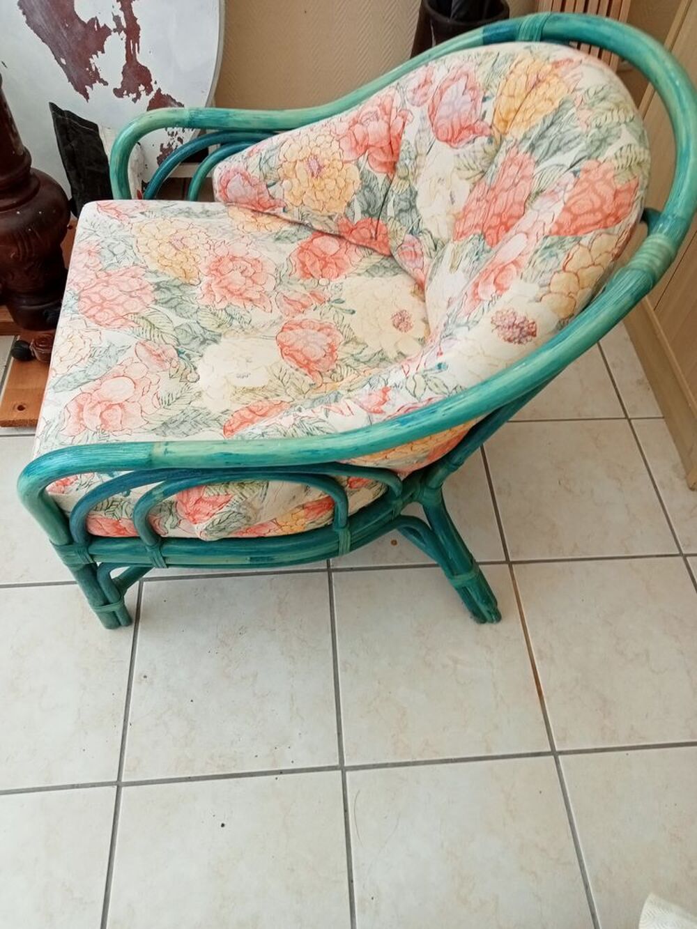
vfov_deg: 63.4
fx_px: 752
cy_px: 464
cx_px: 348
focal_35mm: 28
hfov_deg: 49.8
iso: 113
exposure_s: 1/50
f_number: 2.2
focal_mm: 3.46
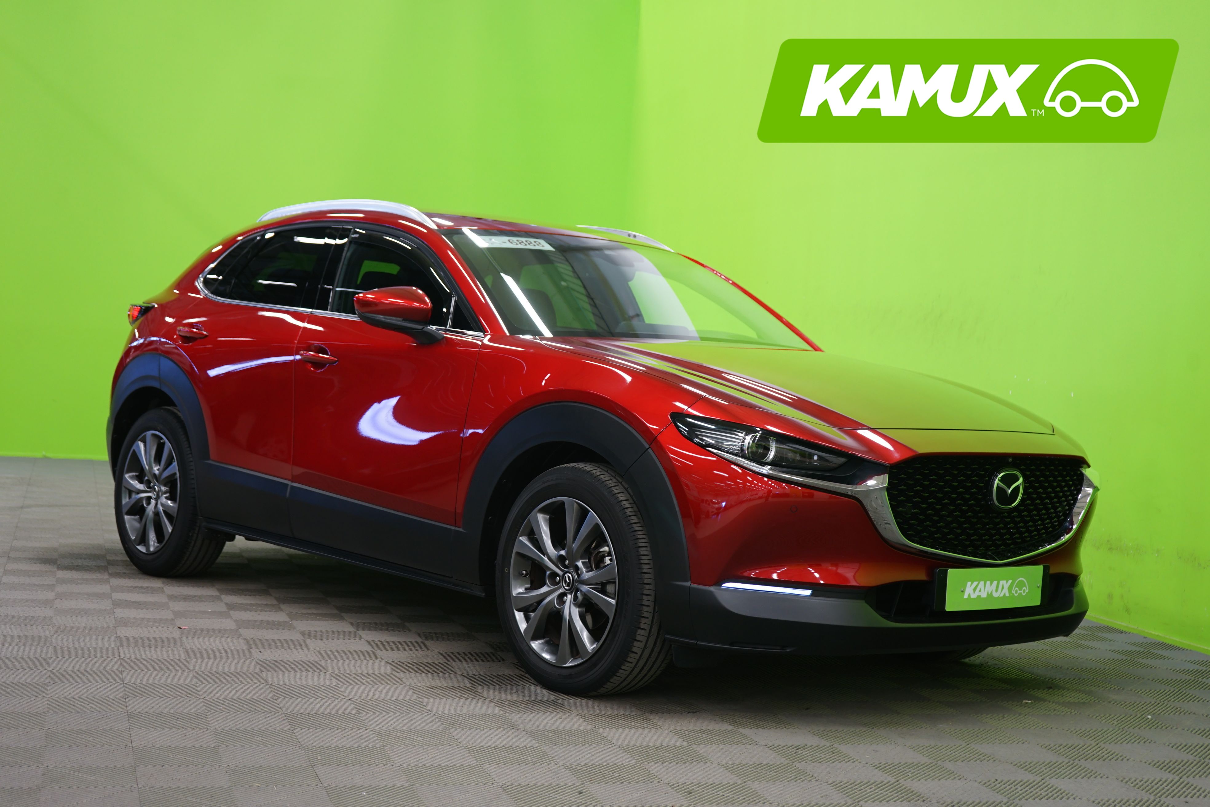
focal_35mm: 52
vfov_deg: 26.0
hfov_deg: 38.2
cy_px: 404
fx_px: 1748
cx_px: 605
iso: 400
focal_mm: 52
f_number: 5
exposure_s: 1/6
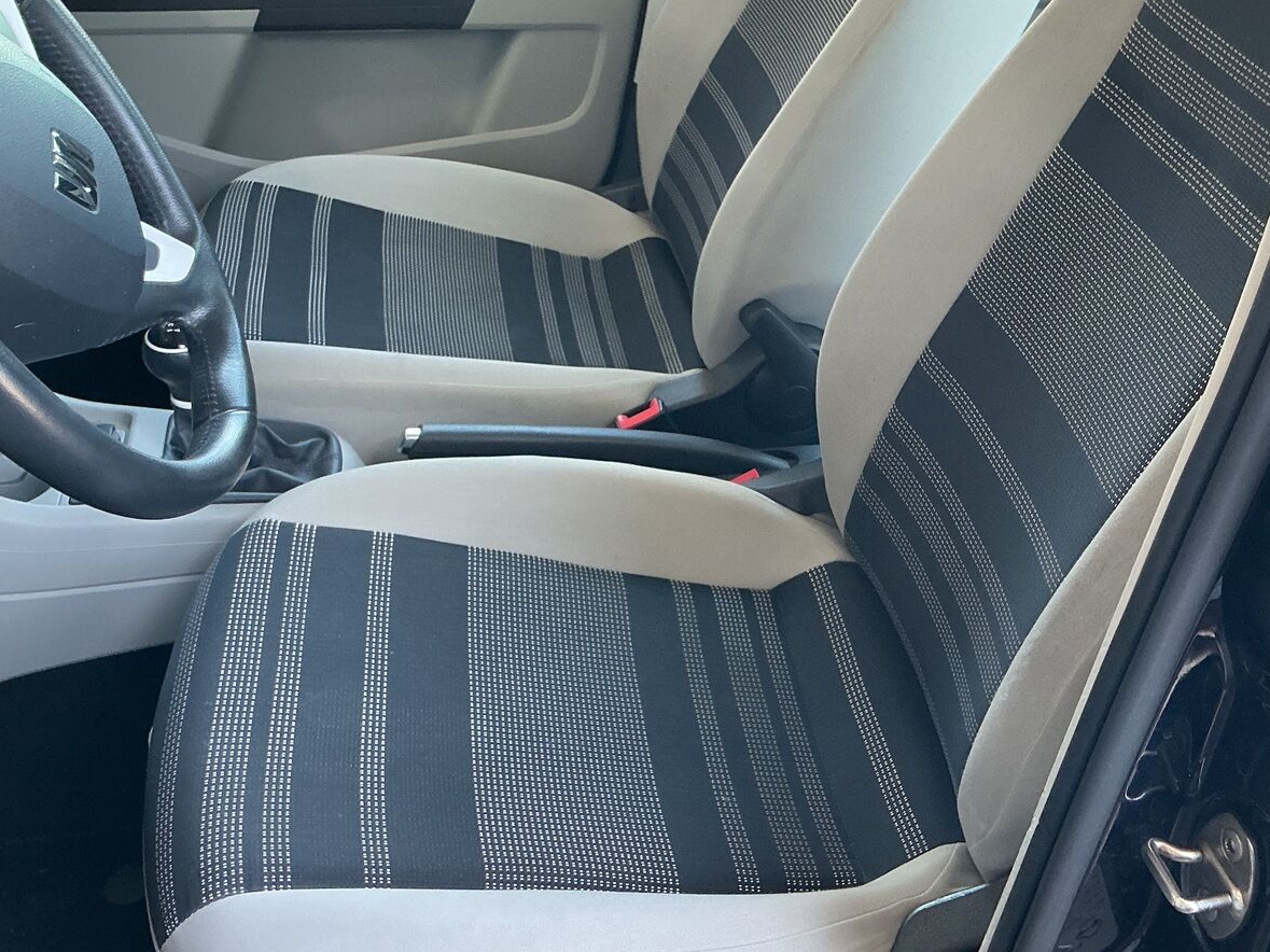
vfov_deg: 34.3
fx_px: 1541
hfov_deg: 44.3
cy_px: 450
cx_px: 817
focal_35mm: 42
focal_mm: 3
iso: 125
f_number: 1.8
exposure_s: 1/60
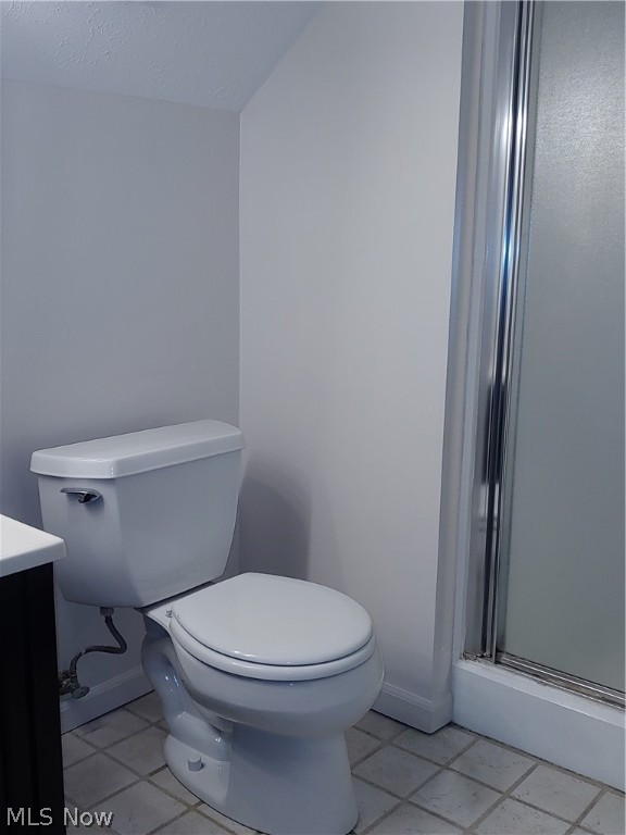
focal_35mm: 35
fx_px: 844
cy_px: 418
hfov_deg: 40.7
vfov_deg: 52.6
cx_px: 313
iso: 50
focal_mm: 4.23
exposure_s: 1/120
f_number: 1.5
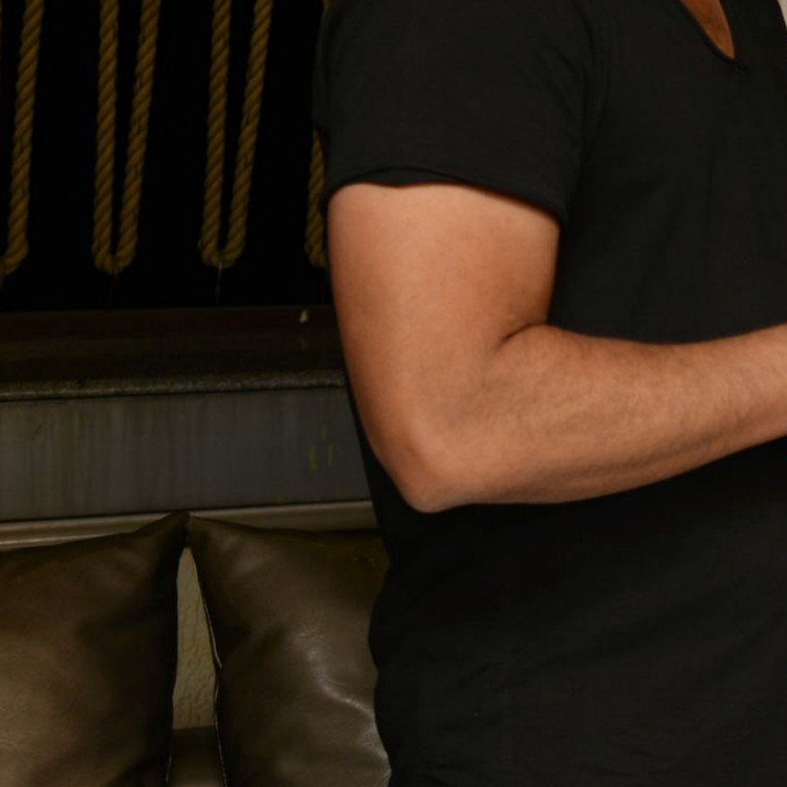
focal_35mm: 112
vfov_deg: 15.4
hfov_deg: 14.9
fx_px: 2881
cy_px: 131
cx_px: 1026
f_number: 5.6
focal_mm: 44
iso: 800
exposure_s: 1/125
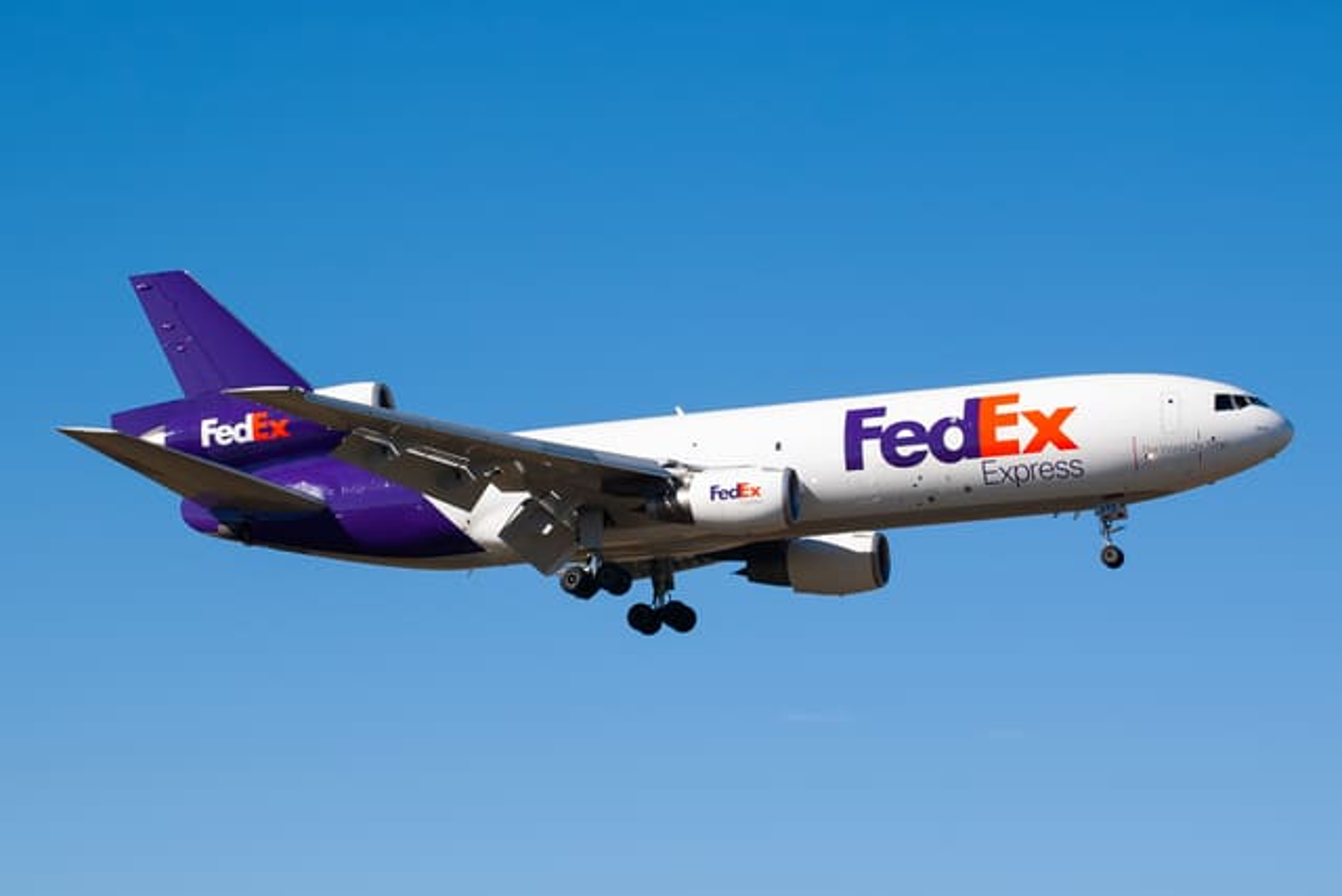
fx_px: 4194
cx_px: 671
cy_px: 448
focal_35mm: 112
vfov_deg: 12.2
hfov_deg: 18.2
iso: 200
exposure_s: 1/640
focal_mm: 75
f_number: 8
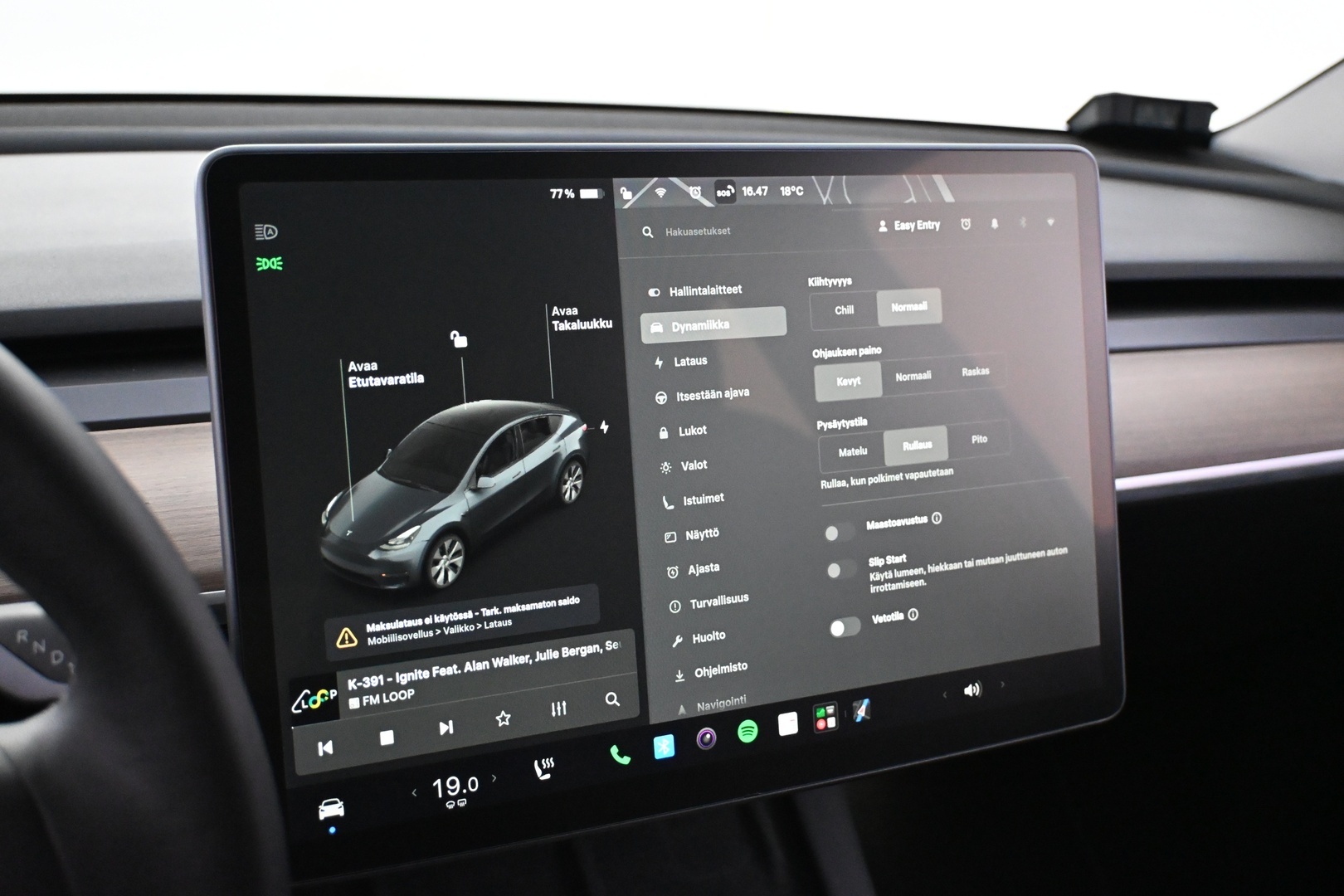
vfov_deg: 31.9
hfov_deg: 46.4
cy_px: 448
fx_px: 1568
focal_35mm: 42
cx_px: 672
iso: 5600
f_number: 4.5
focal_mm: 28
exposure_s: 1/60
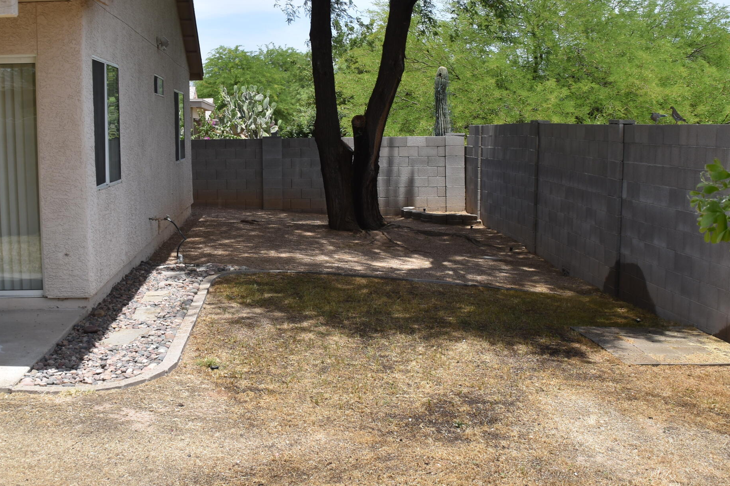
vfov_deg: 30.5
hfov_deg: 44.5
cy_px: 218
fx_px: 892
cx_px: 330
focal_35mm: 44
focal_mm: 18
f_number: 8
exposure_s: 1/250
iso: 100
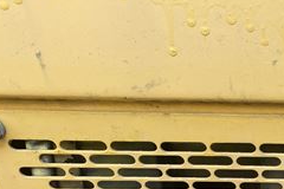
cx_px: 363
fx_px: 568
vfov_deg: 17.3
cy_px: 274
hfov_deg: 24.7
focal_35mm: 72
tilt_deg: -49.5
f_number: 1.8
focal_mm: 4.25
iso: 32
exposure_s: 1/431
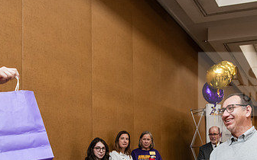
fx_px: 357
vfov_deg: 24.6
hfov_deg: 39.0
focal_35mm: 51
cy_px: 144
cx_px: 175
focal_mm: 29
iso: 2500
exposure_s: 1/160
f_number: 4
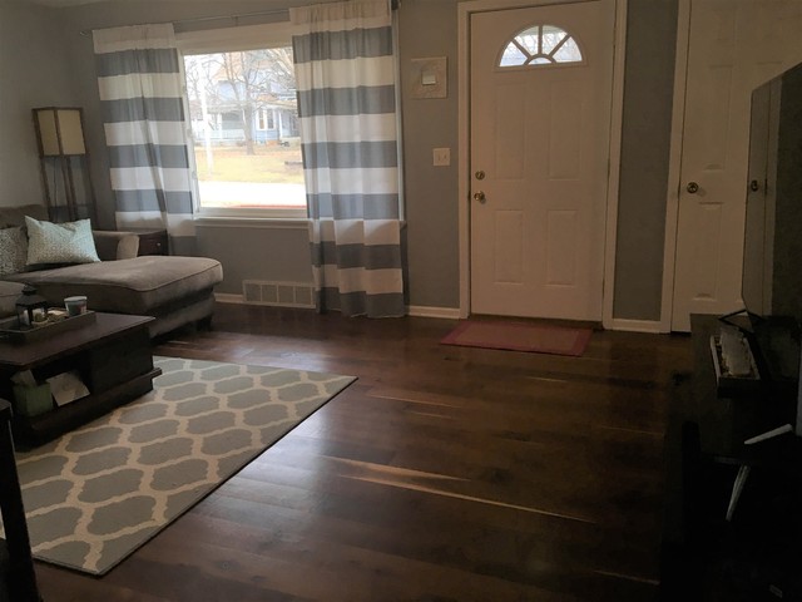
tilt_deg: -14.1
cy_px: 301
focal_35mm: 29
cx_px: 401
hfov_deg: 61.7
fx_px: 672
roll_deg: +1.4
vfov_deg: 48.2
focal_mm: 4.15
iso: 32
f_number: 2.2
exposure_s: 1/30
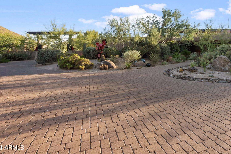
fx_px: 122
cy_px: 53
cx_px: 146
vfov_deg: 63.1
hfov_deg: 85.1
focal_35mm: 19
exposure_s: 1/640
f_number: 8
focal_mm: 14
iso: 800
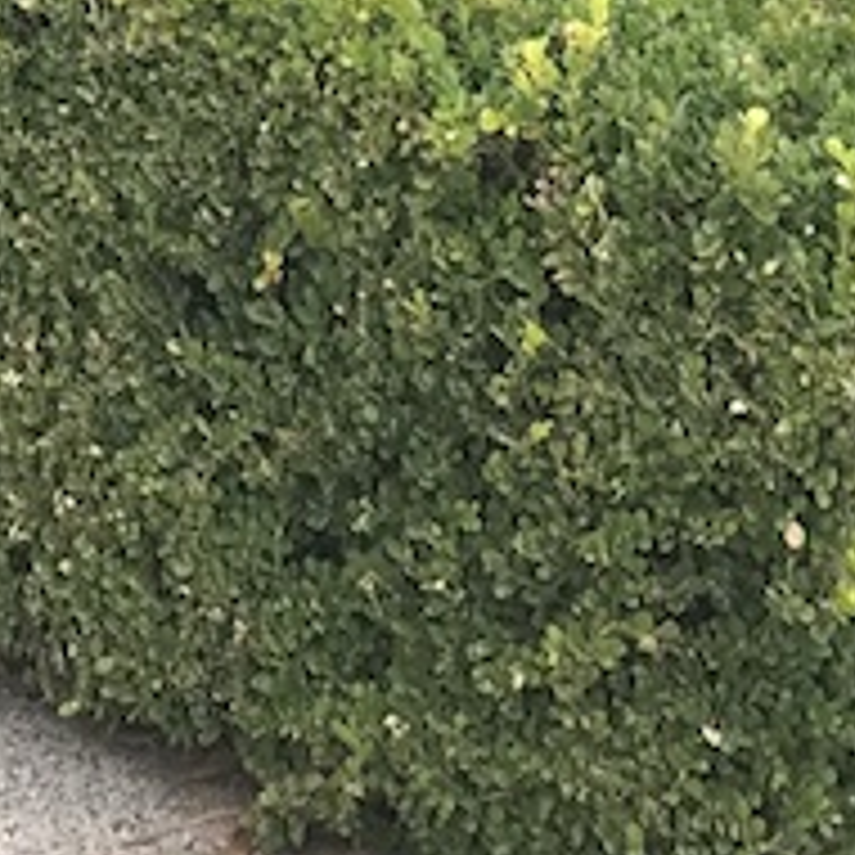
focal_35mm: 167
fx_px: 4667
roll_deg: -1.4
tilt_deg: -13.4
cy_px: -508
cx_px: -198
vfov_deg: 10.1
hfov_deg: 10.3
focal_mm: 3.99
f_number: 1.8
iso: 25
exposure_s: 1/50
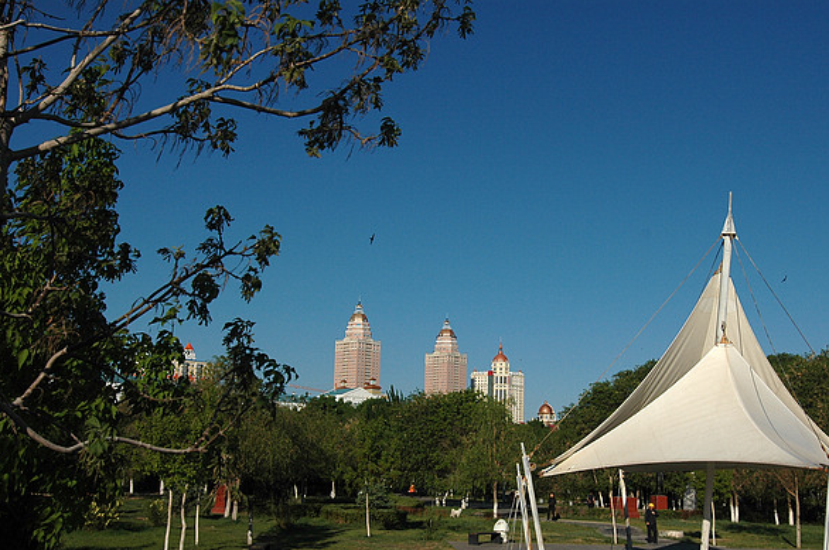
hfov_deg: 45.4
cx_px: 468
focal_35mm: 43
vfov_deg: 31.0
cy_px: 326
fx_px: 989
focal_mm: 24
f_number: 8
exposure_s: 1/1600
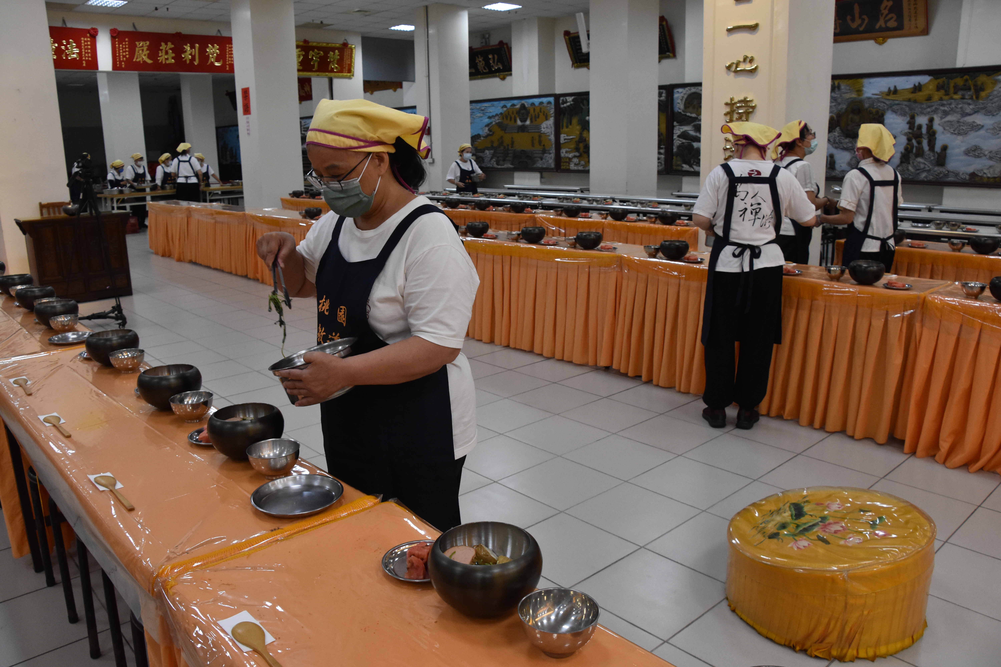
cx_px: 500
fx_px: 751
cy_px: 334
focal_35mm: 27
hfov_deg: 67.4
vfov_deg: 47.9
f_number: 6.3
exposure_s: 1/160
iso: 1600
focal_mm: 18
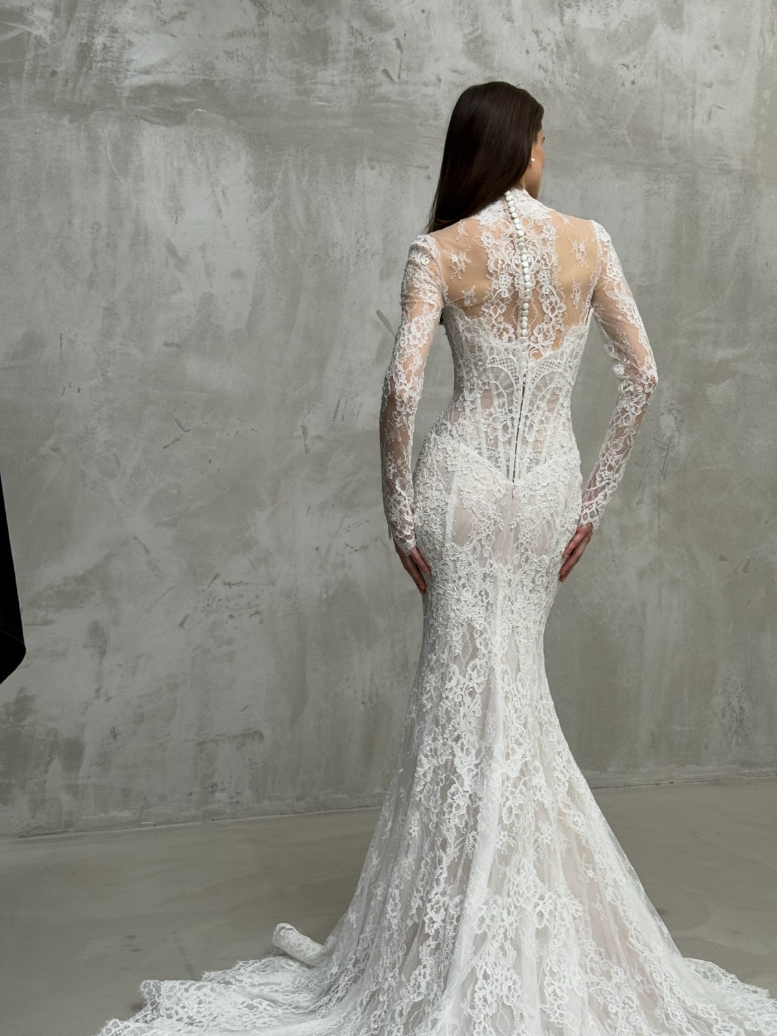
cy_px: 518
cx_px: 388
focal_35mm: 48
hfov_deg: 30.3
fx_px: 1437
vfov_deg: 39.7
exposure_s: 1/81
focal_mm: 6.76
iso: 100
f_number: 1.78
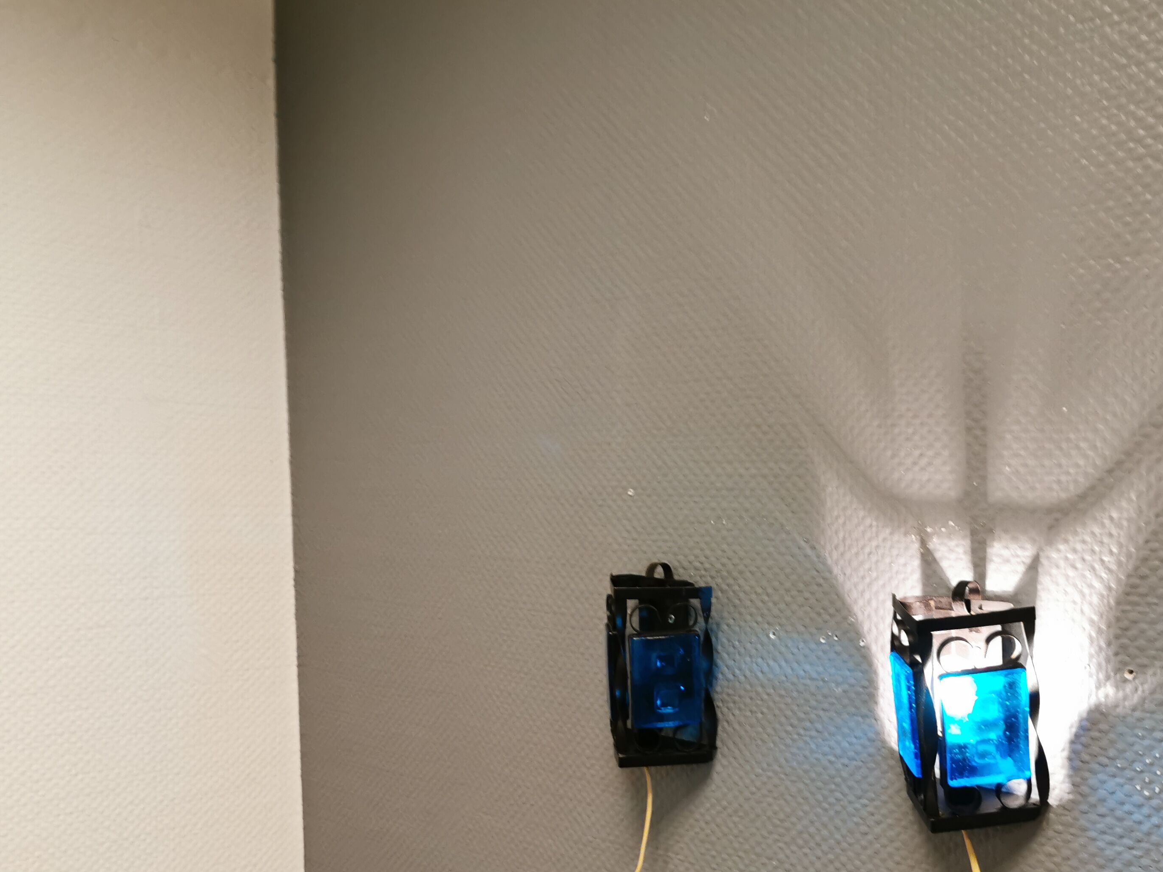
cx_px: 741
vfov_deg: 39.3
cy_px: 567
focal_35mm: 36
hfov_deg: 50.7
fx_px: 1209
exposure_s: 1/50
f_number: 1.6
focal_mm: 5.56
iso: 160
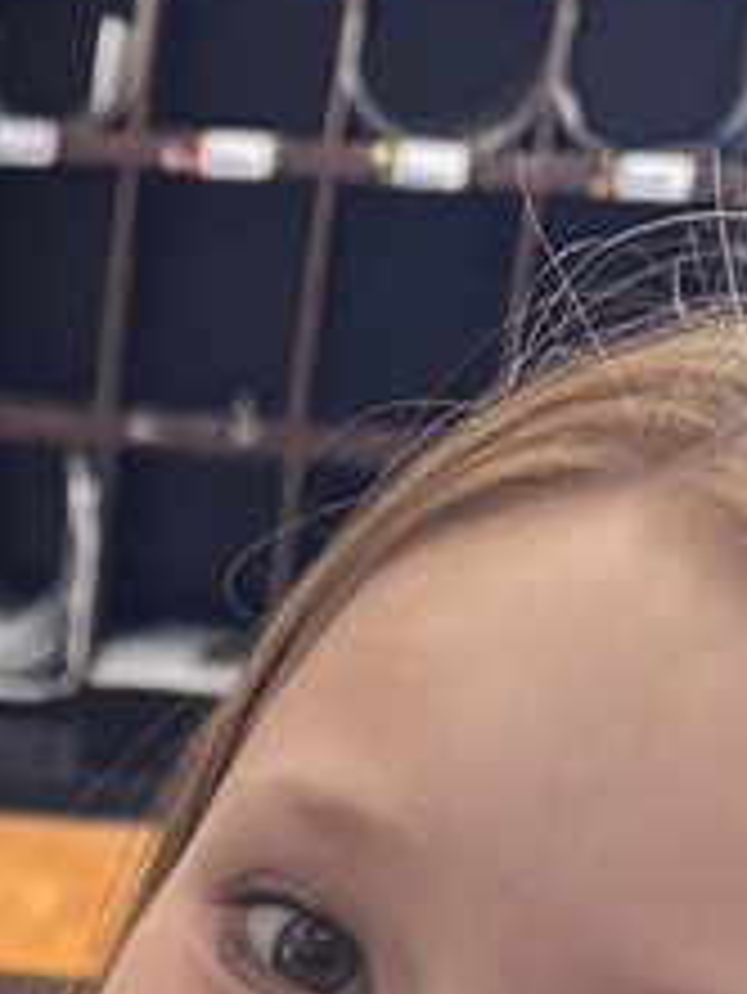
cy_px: 1768
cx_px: -580
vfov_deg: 15.4
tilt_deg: -27.3
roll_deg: -2.5
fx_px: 3191
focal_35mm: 111
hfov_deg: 12.3
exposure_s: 1/105
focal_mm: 6.76
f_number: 1.78
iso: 200
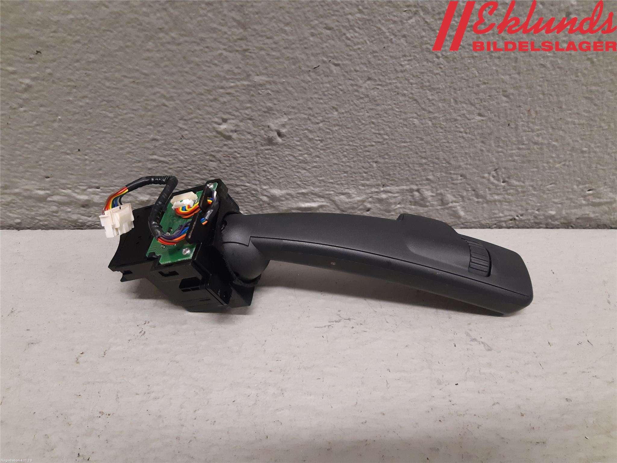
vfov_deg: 53.1
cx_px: 308
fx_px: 463
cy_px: 232
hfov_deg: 67.3
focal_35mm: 26
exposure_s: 1/50
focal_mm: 3.93
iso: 200
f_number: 1.7
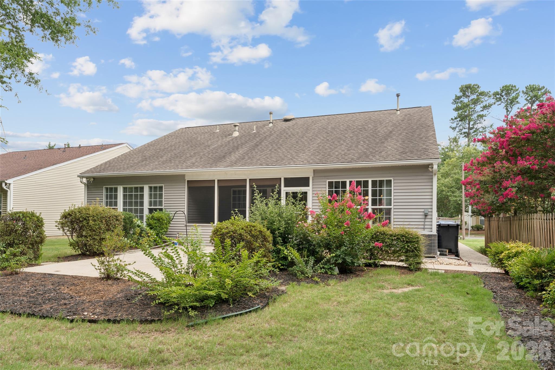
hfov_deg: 73.7
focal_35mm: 24
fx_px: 370
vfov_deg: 53.1
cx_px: 278
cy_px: 185
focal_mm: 24
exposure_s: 1/40
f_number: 13
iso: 100
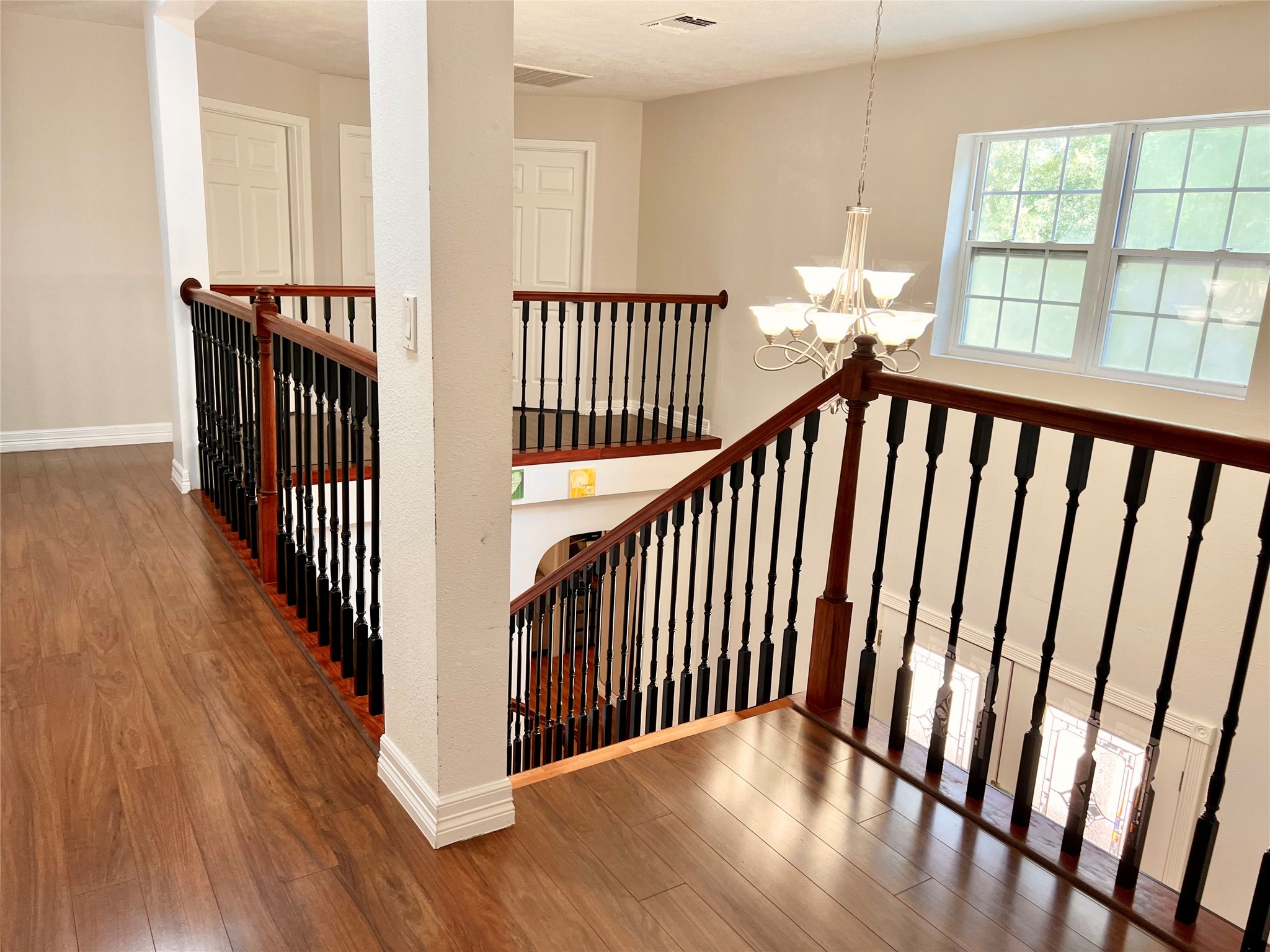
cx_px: 635
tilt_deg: -13.6
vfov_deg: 53.1
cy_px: 476
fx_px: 954
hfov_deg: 67.3
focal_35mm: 26
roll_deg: -2.7
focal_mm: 5.7
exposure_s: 1/60
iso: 80
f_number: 1.5
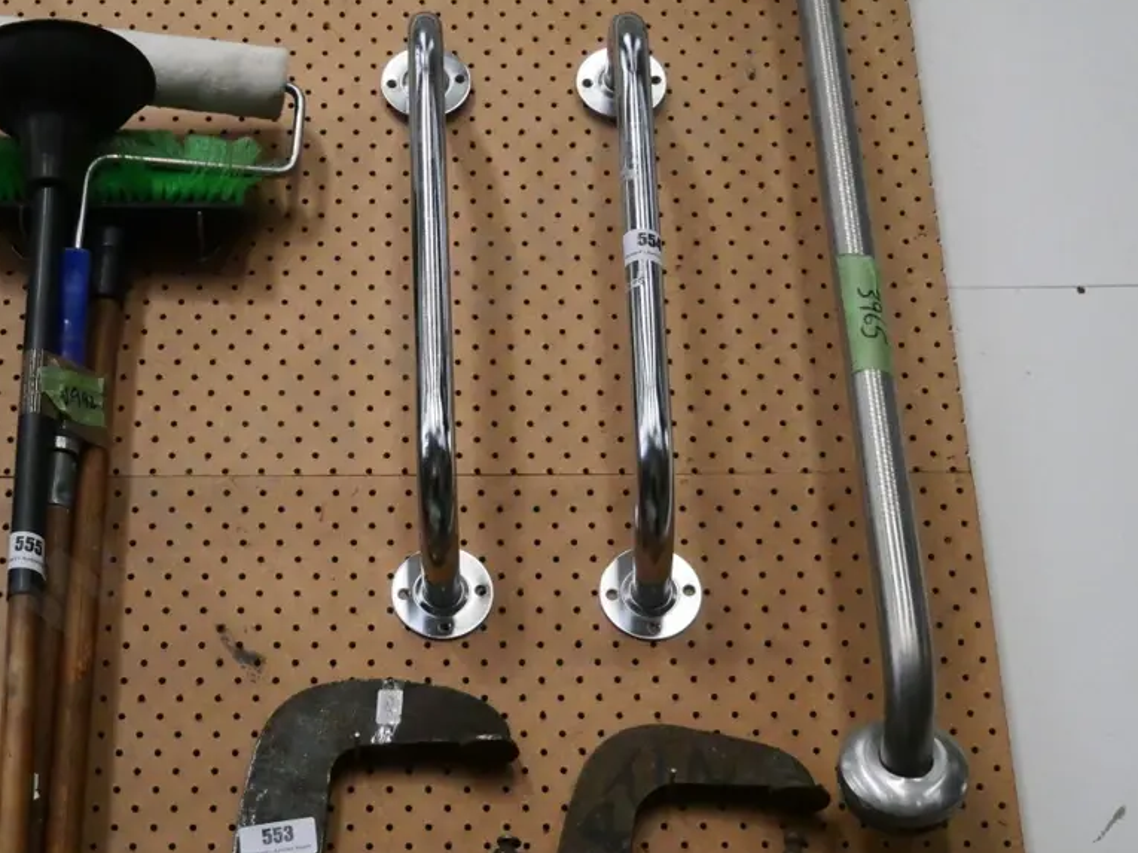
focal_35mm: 75
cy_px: 313
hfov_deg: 25.9
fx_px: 2464
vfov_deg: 19.6
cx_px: 434
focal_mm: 28
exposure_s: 1/1000
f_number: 4.7
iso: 6400
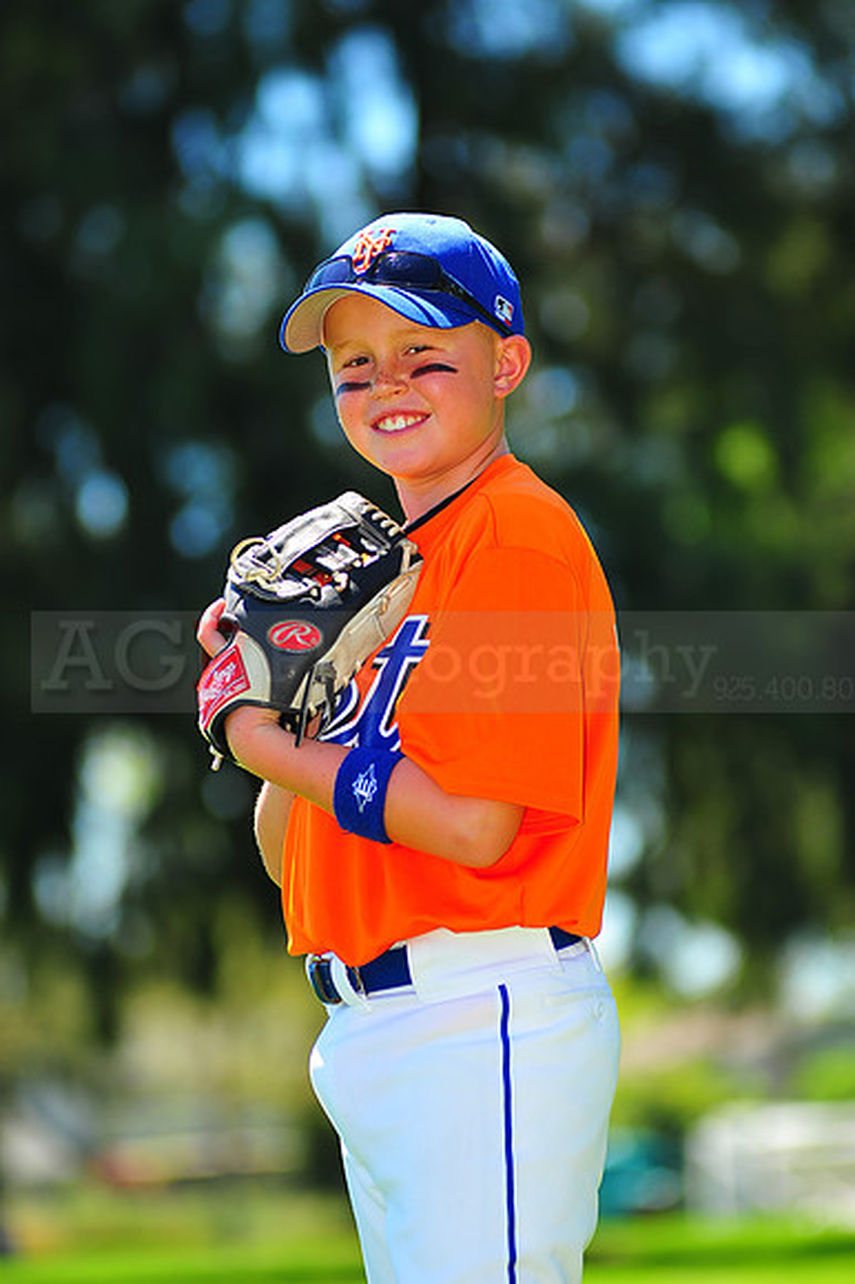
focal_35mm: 180
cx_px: 428
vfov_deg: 11.4
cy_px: 642
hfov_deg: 7.6
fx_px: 6420
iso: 200
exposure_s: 1/640
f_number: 4
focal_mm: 180
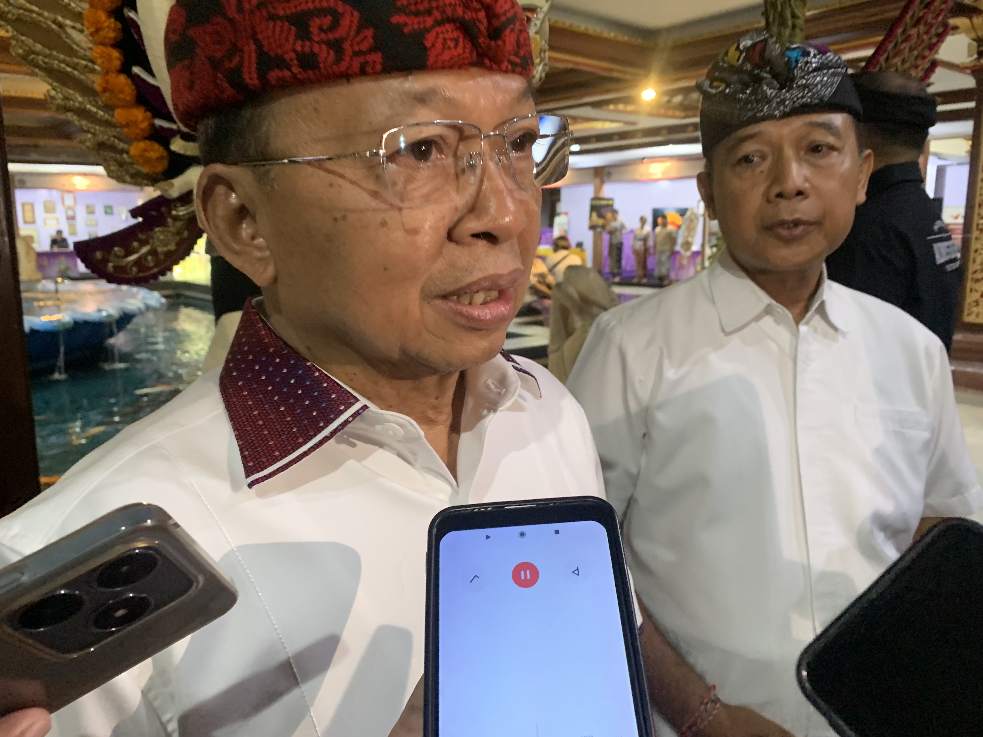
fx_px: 738
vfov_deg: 53.1
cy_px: 368
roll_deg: +1.3
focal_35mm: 26
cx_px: 492
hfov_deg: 67.3
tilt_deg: -12.1
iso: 320
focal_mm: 4.25
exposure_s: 1/24
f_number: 1.8
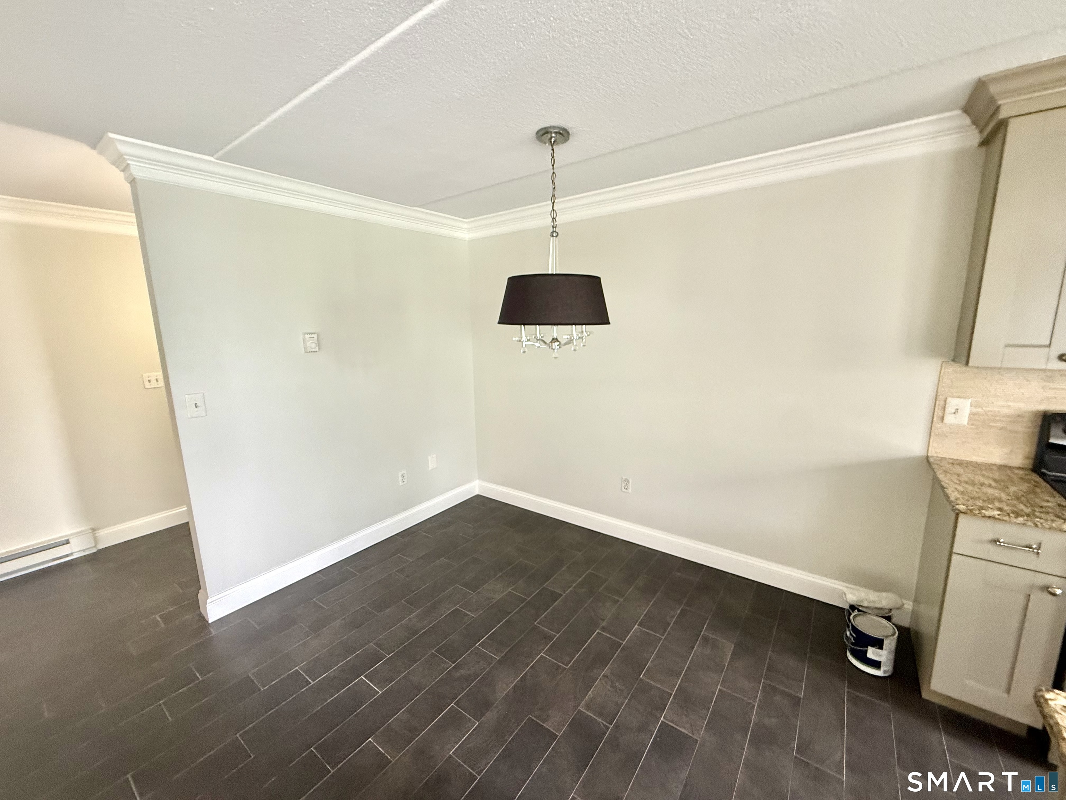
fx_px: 431
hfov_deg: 102.1
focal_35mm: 14
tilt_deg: -7.2
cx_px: 533
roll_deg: -0.5
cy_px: 400
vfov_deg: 85.7
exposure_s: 1/60
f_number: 2.2
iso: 320
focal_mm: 2.22
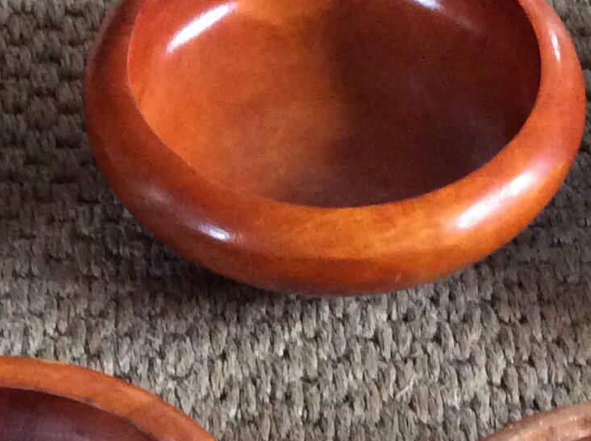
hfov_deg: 17.3
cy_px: 367
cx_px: 245
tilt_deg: -52.6
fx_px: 1942
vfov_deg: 12.9
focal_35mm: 114
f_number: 2.4
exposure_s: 1/25
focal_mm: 3.3
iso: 250
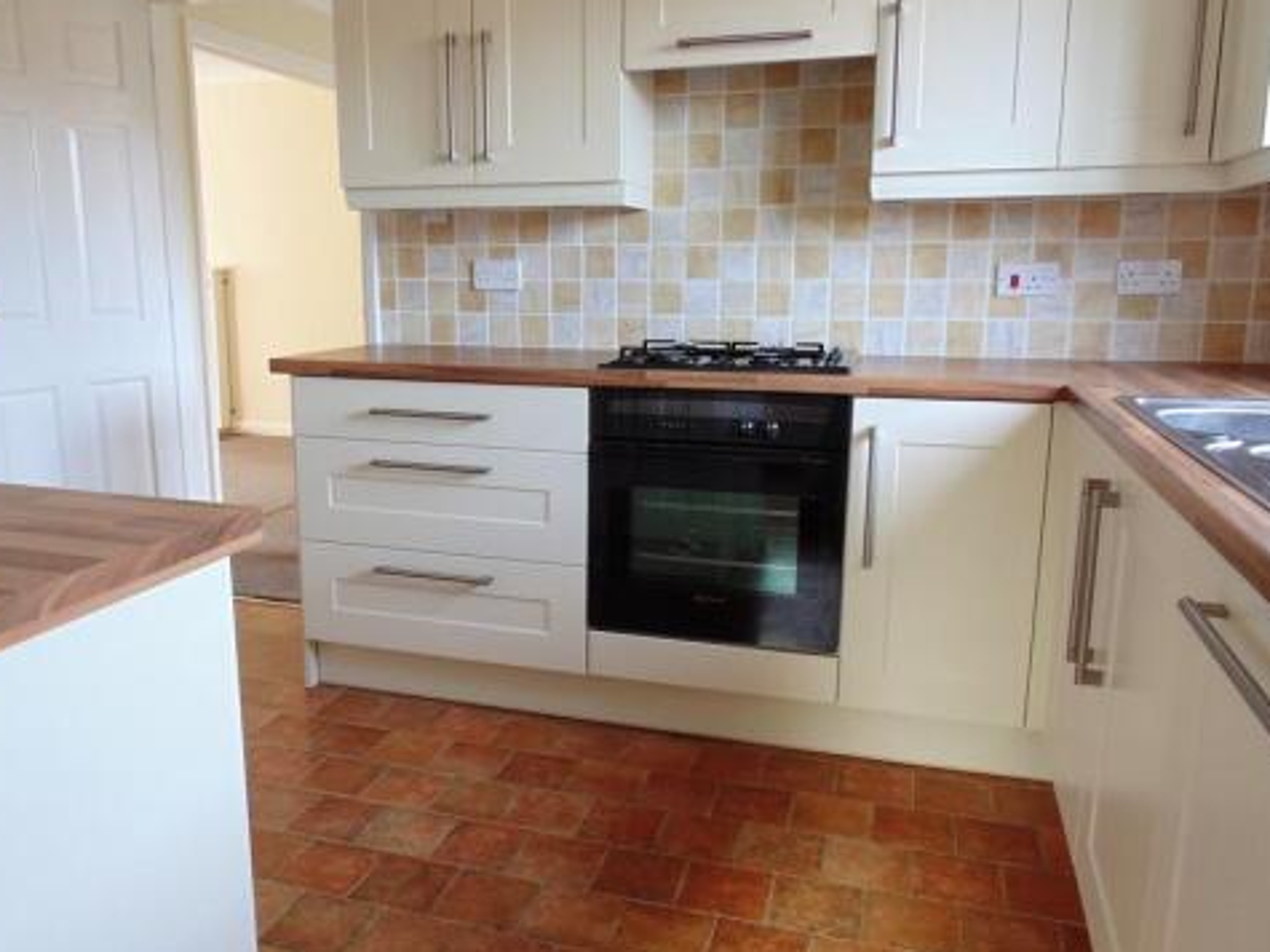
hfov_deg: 65.2
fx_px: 990
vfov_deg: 51.3
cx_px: 571
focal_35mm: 27
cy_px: 477
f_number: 3.1
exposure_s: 1/30
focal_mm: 4
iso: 100
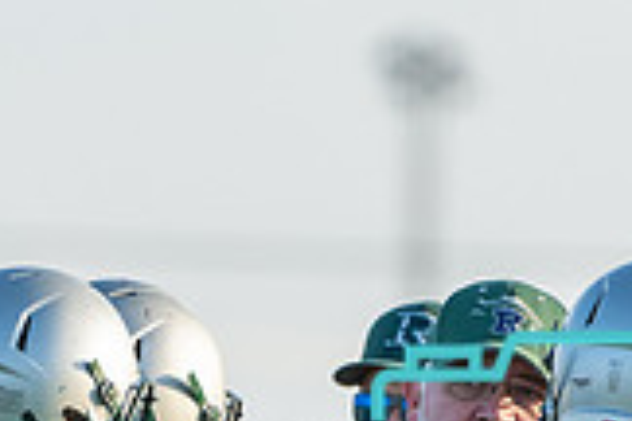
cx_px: 460
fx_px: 25155
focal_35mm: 1433
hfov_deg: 1.4
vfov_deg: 1.0
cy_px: 517
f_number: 5.6
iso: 1000
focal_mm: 400
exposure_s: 1/1250
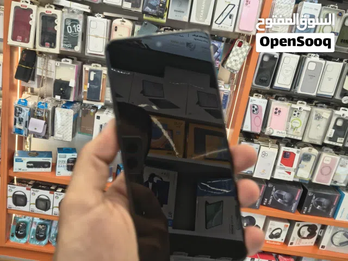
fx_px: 241
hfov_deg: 71.6
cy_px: 130
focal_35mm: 24
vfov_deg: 56.8
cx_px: 174
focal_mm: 5.56
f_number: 1.8
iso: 100
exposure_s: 1/126
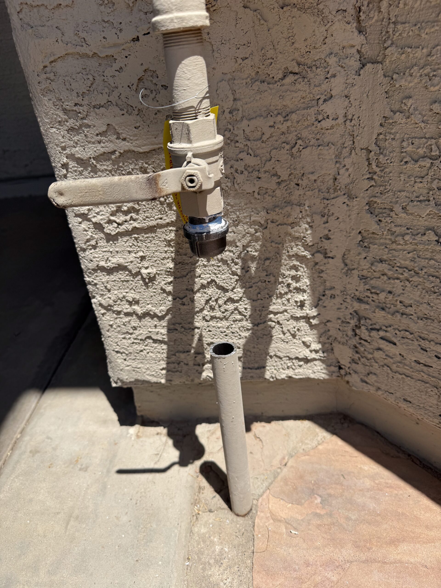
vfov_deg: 71.6
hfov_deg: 56.8
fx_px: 408
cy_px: 294
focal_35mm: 24
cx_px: 220
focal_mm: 6.76
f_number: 1.78
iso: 80
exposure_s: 1/5319
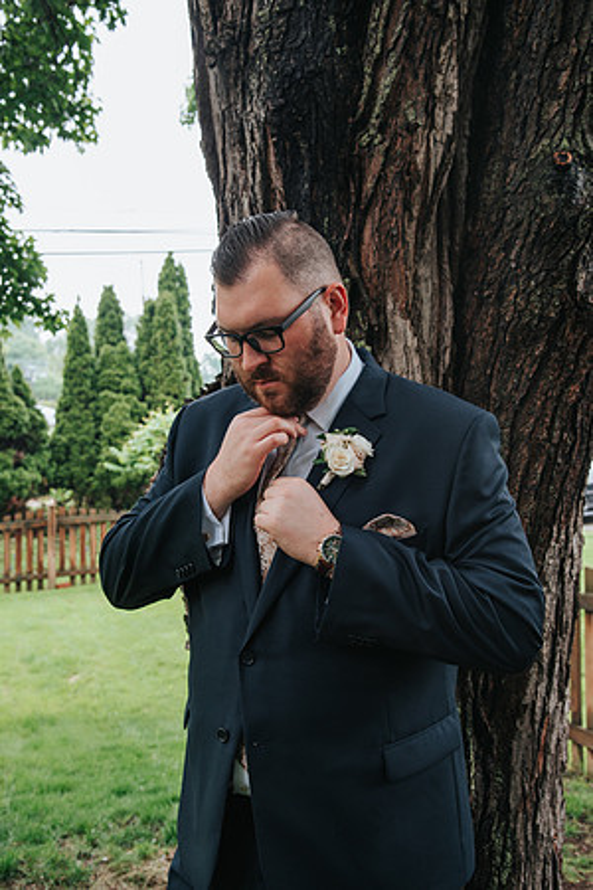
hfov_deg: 35.1
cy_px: 445
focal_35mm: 38
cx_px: 296
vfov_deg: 50.7
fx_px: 939
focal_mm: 38
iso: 400
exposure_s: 1/100
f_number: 5
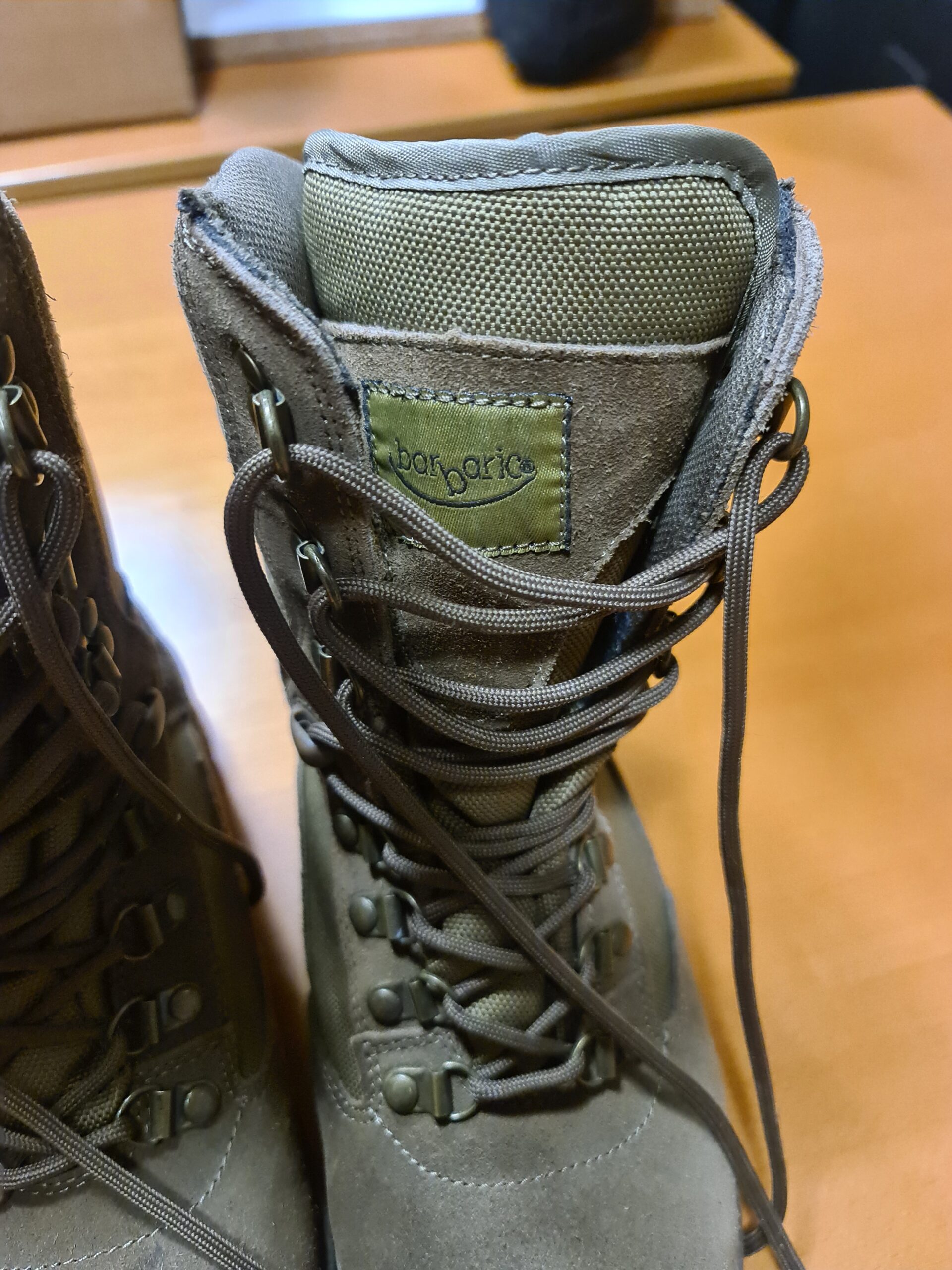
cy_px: 635
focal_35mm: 25
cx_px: 476
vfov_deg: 69.4
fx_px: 917
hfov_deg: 54.9
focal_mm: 7
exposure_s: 1/100
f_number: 1.8
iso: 1000
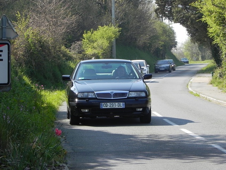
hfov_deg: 10.7
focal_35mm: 184
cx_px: 113
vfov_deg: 8.1
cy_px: 85
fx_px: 1201
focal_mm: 32.7
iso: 160
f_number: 5.6
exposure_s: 1/292
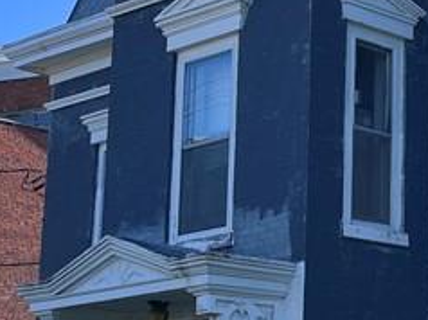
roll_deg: +1.3
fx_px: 1383
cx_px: 680
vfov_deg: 13.2
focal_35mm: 112
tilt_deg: +10.1
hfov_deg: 15.9
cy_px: 210
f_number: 1.6
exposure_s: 1/2358
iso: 50
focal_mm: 5.1
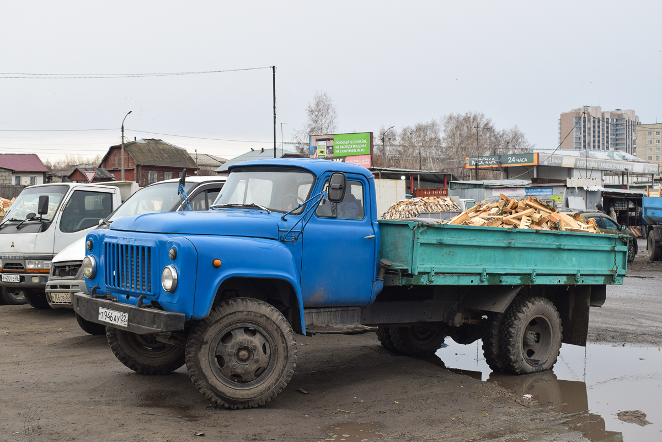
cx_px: 331
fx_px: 827
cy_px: 221
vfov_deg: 29.9
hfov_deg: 43.6
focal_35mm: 45
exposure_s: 1/200
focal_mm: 30
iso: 400
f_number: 7.1
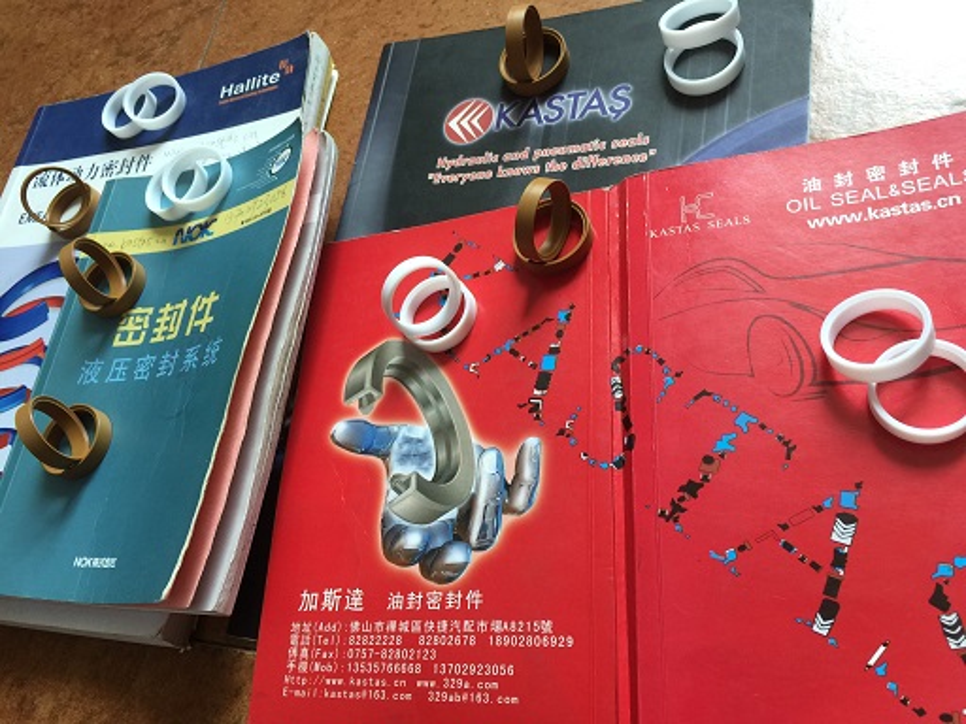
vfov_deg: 48.2
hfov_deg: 61.7
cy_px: 362
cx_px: 483
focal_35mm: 29
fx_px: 809
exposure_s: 1/33
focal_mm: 4.15
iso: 50
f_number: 2.2
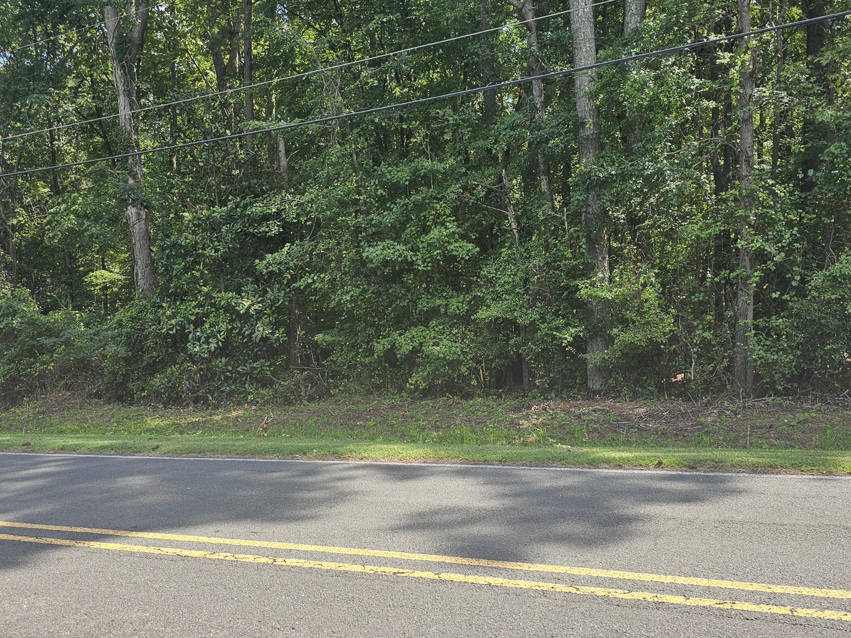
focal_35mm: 33
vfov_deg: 42.9
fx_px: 811
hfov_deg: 55.4
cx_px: 427
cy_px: 358
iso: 10
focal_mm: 6.3
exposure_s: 1/210
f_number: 1.7
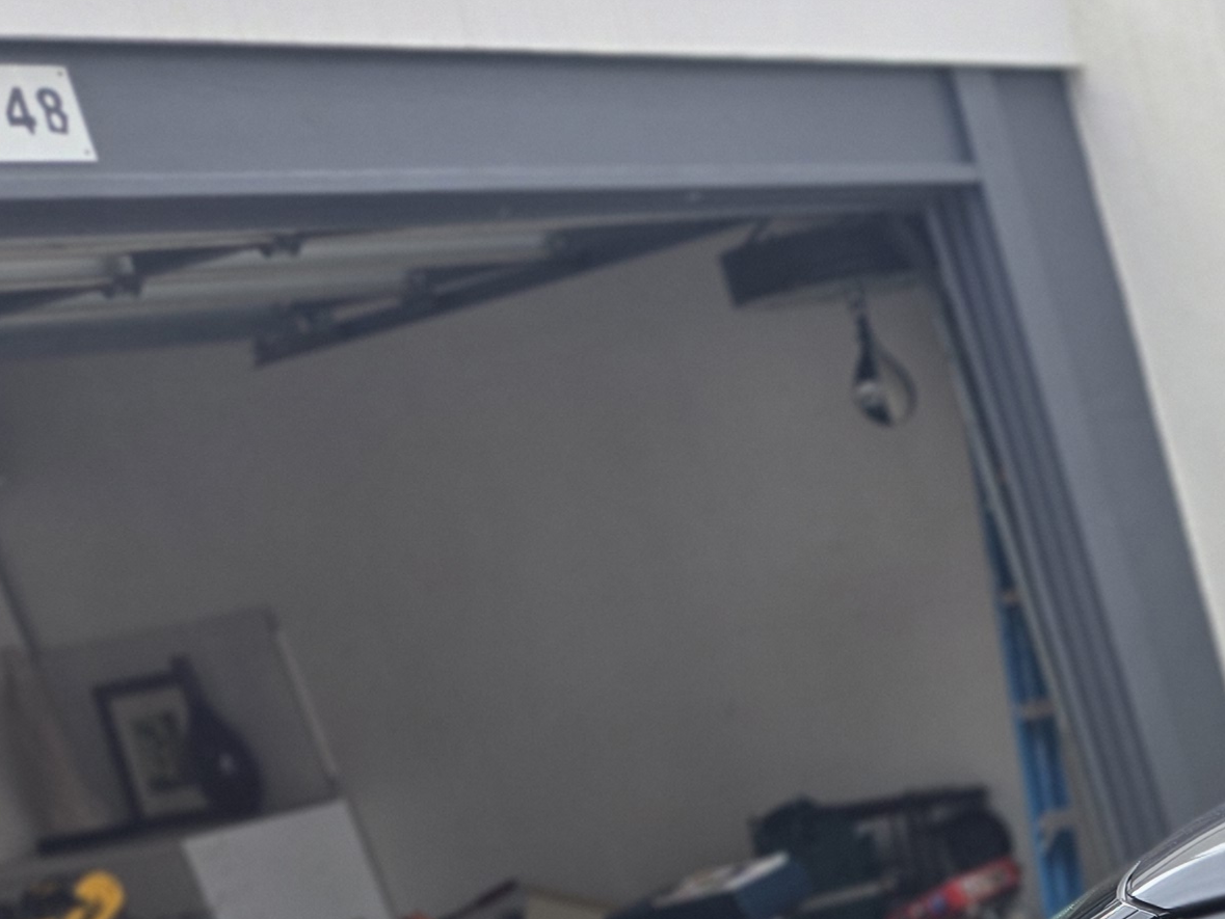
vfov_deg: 16.6
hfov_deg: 20.8
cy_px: 1501
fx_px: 2761
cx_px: 1892
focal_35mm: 78
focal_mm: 6.3
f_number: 1.7
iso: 40
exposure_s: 1/120
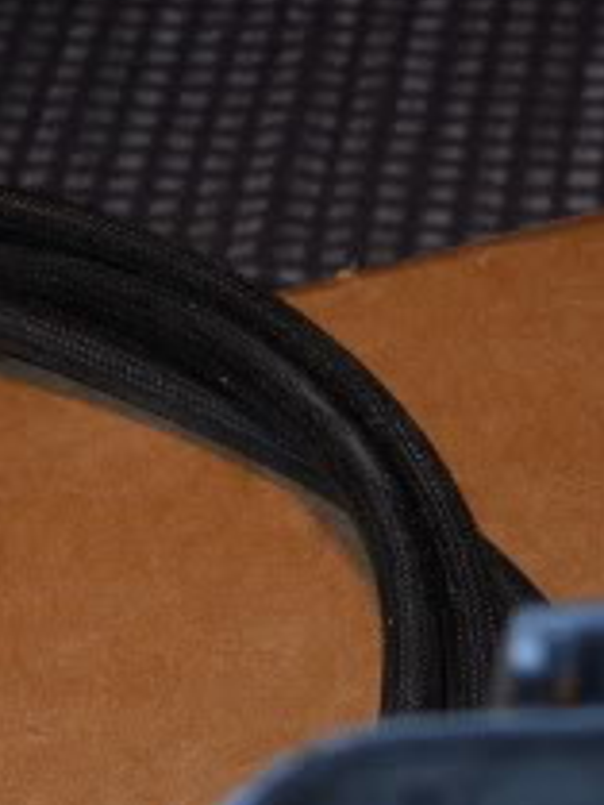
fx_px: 2487
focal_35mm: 107
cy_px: 1001
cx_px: 335
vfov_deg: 17.4
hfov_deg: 13.8
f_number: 5.4
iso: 80
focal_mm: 5
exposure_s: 1/60
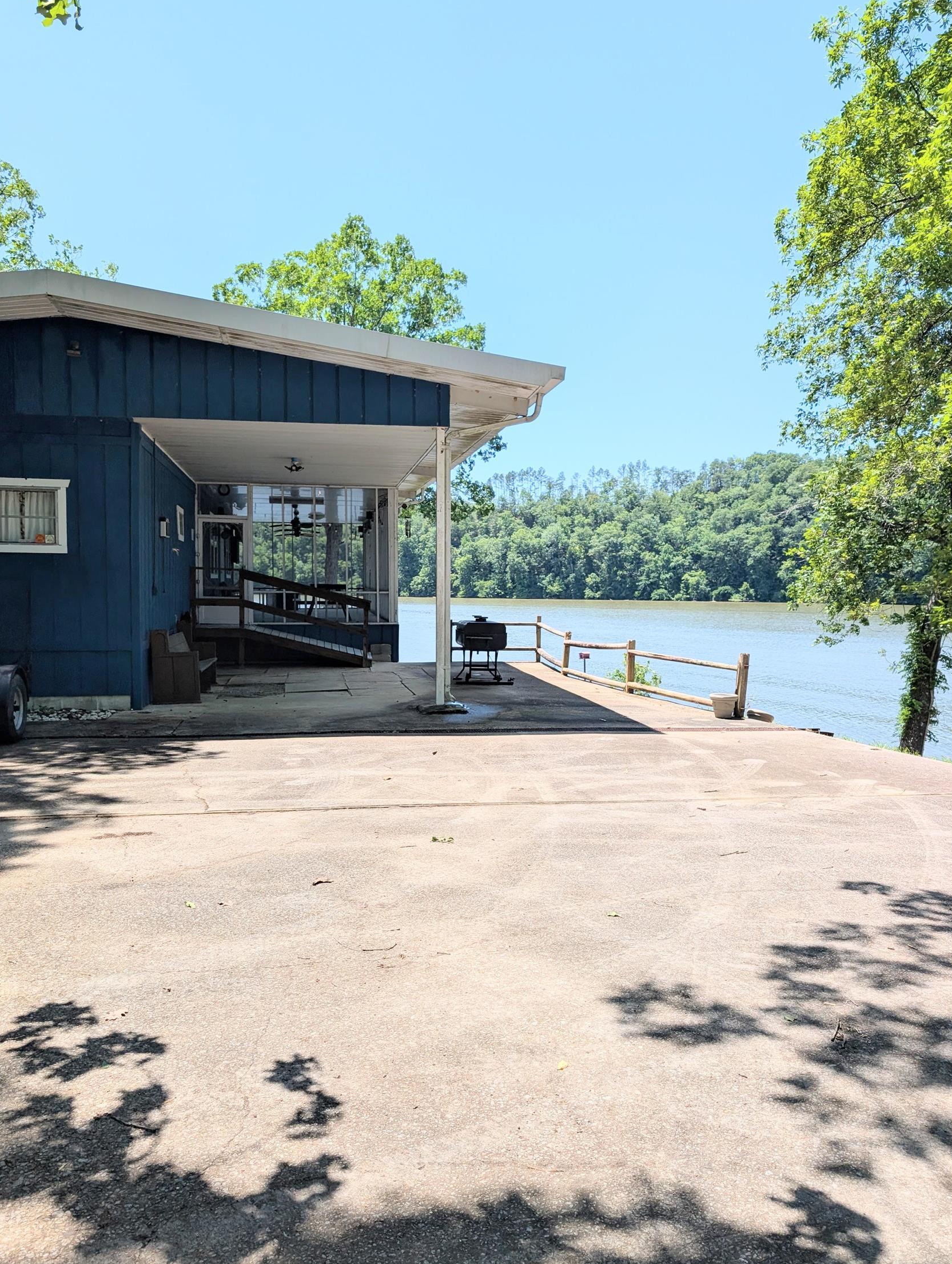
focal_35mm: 25
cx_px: 477
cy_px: 635
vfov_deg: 69.3
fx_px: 915
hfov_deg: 55.0
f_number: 1.68
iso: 22
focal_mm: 6.9
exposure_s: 1/912
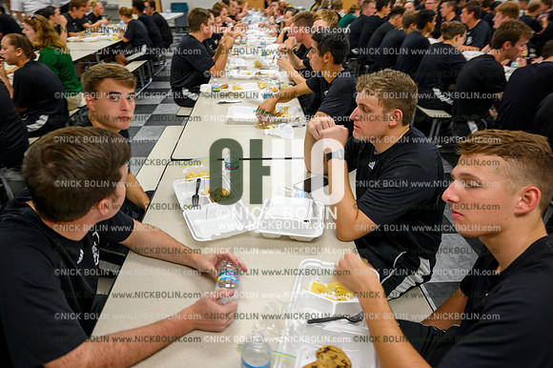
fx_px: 368
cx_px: 276
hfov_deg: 73.8
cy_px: 184
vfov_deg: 53.1
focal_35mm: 24
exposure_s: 1/30
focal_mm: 24
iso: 200
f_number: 4.5
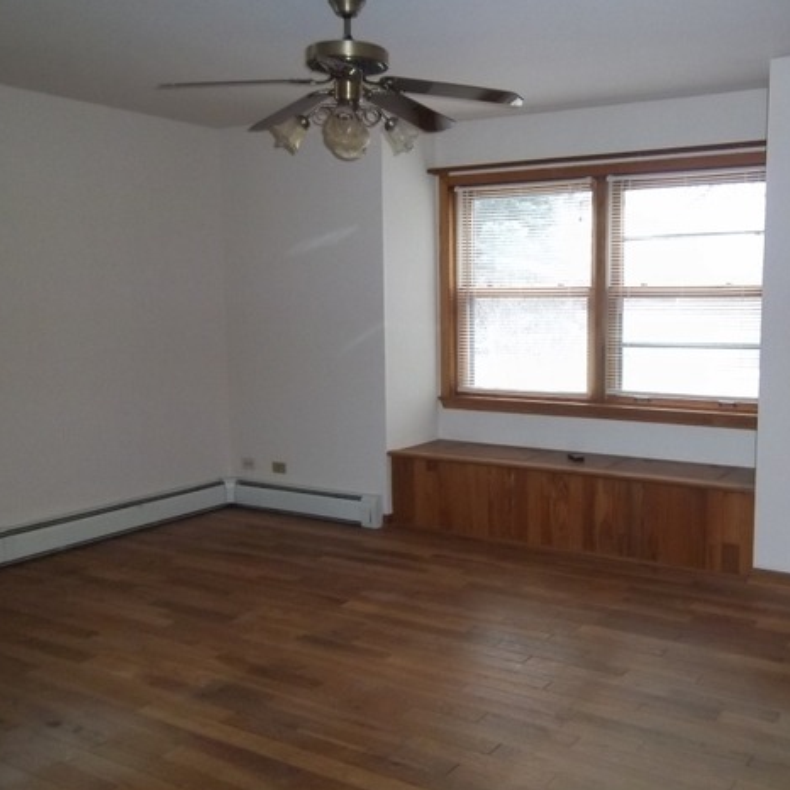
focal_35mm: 34
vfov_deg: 48.4
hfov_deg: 48.2
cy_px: 400
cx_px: 473
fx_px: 878
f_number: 3.5
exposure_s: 1/30
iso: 250
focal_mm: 5.05
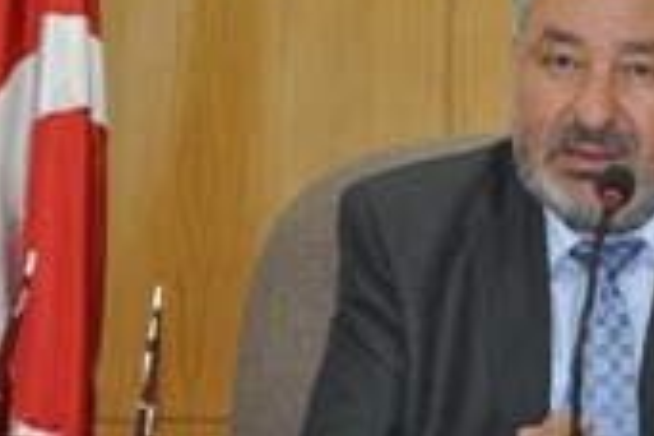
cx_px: 665
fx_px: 4142
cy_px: 31
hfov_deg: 9.0
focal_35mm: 228
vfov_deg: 6.0
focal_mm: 58
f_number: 5
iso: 1600
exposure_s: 1/30
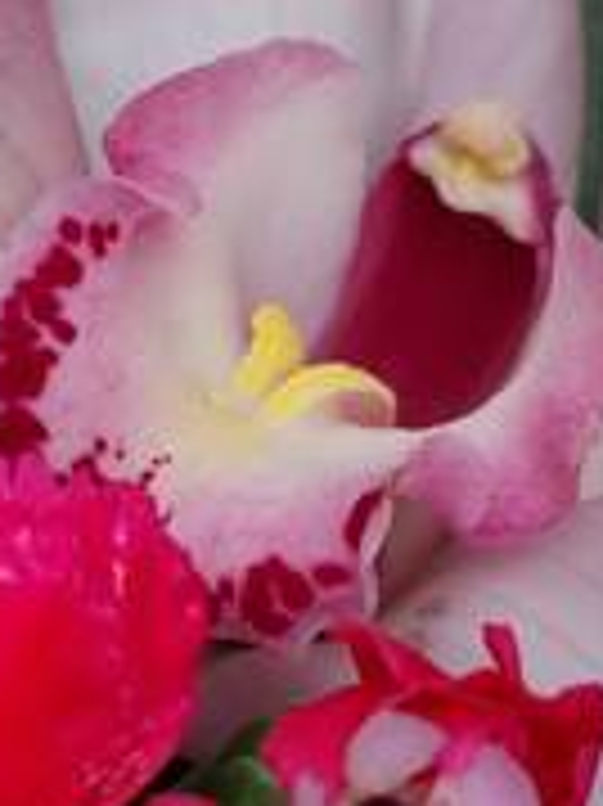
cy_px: 417
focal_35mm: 97
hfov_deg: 15.1
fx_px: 2256
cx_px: 117
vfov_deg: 20.2
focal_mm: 5.4
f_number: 1.8
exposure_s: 1/119
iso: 50
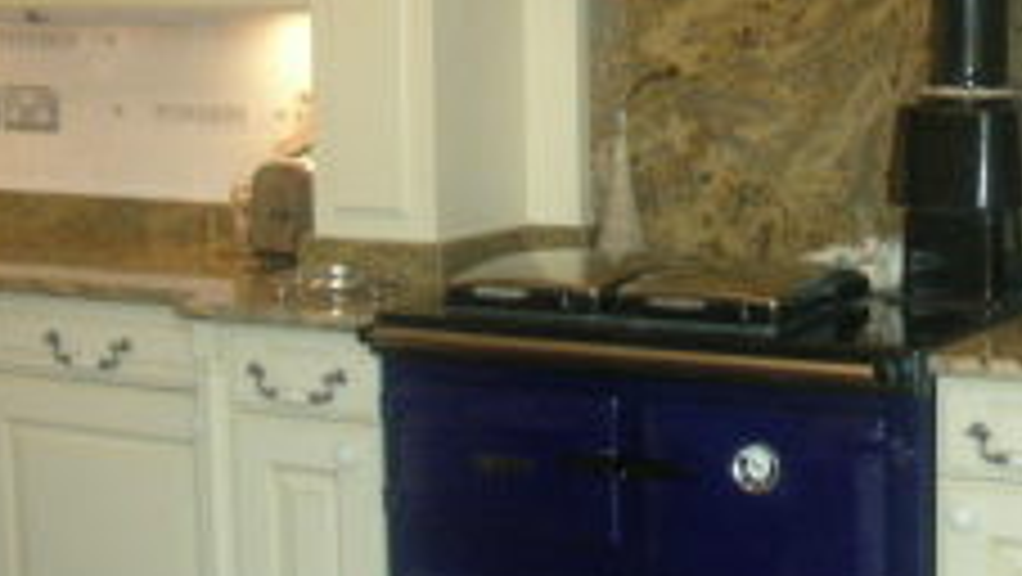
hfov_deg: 24.4
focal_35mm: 86
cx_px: 770
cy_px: 99
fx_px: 2332
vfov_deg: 14.0
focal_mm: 5.8
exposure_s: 1/29
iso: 200
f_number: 3
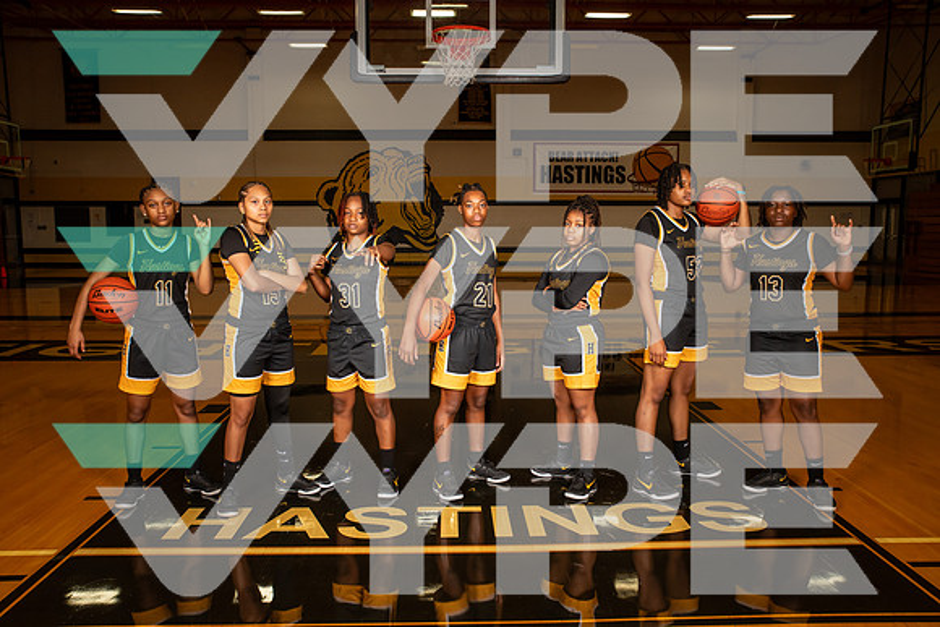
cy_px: 314
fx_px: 836
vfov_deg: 41.1
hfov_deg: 58.7
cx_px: 470
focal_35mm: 32
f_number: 7.1
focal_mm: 32
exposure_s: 1/400
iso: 640
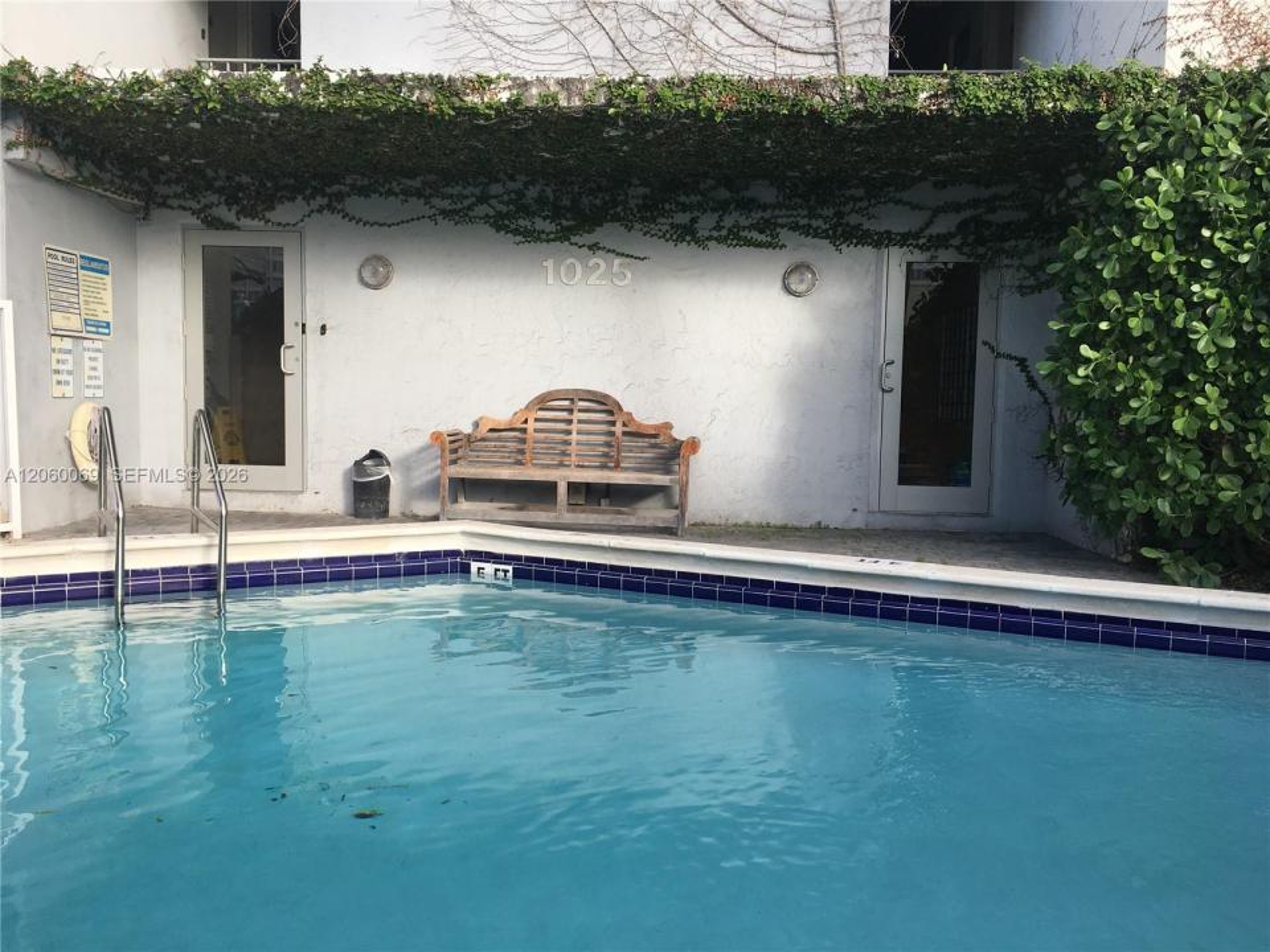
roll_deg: -0.3
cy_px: 476
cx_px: 635
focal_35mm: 29
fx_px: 1064
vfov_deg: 48.2
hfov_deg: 61.7
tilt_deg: -3.4
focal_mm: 4.15
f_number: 2.2
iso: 25
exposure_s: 1/297
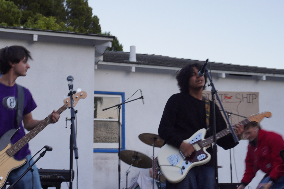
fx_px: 409
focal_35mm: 52
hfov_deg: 38.3
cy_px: 103
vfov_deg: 26.1
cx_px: 142
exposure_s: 1/60
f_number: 4
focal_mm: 21
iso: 160
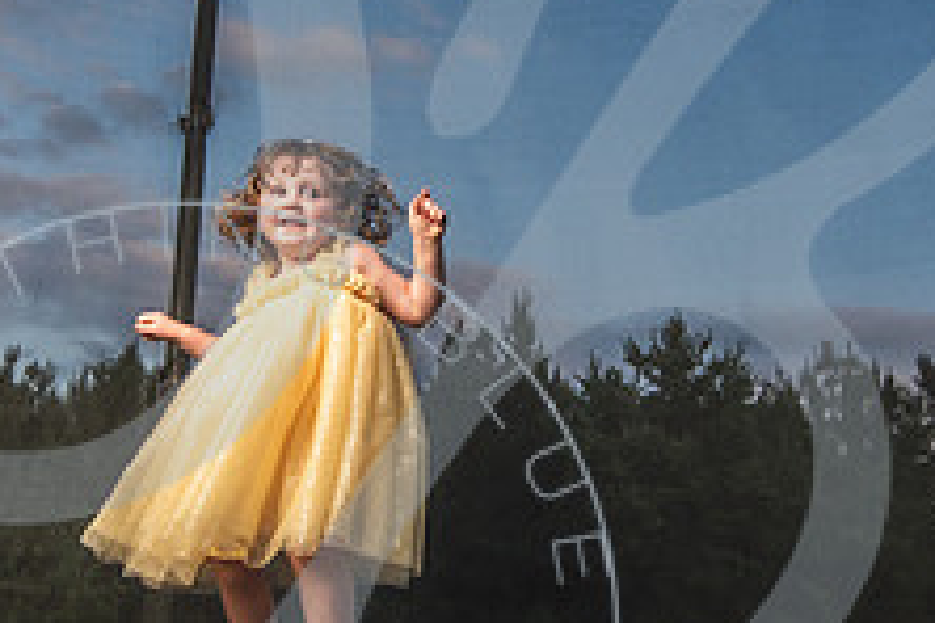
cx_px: 441
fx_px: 987
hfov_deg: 50.7
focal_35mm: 38
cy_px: 250
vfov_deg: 34.9
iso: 100
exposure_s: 1/1000
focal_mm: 14
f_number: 2.8
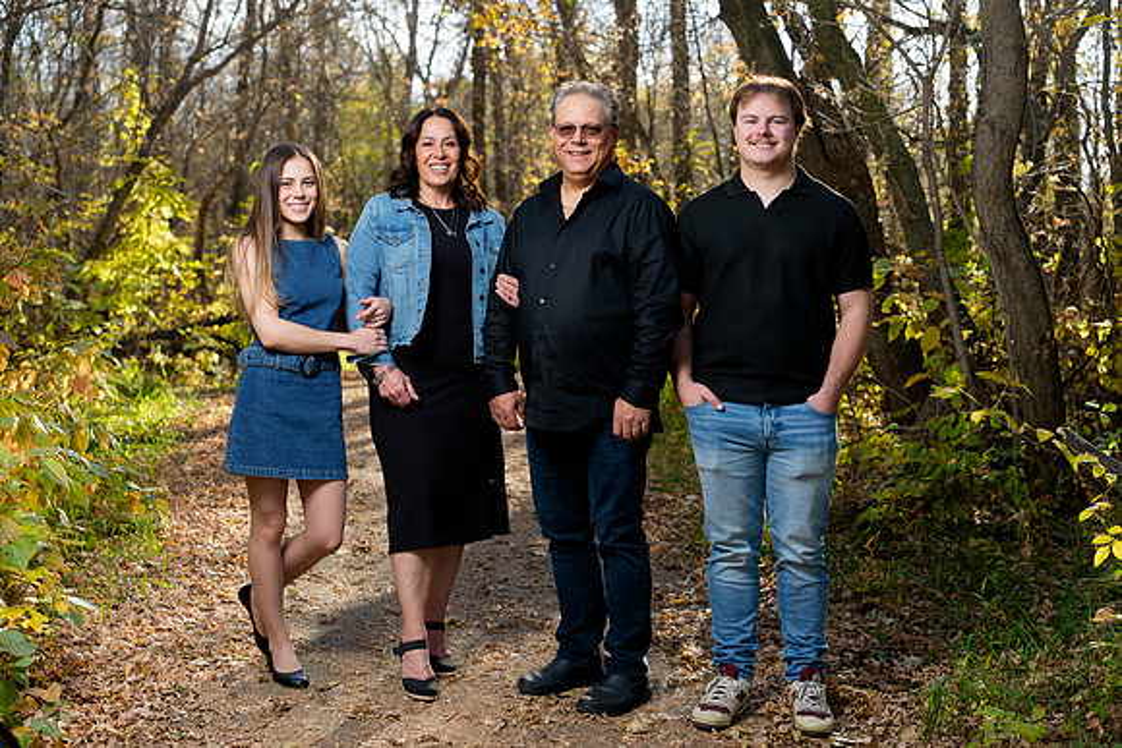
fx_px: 1559
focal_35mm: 50
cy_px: 374
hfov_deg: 39.6
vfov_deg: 27.0
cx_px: 561
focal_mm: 50
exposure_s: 1/160
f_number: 3.5
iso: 400
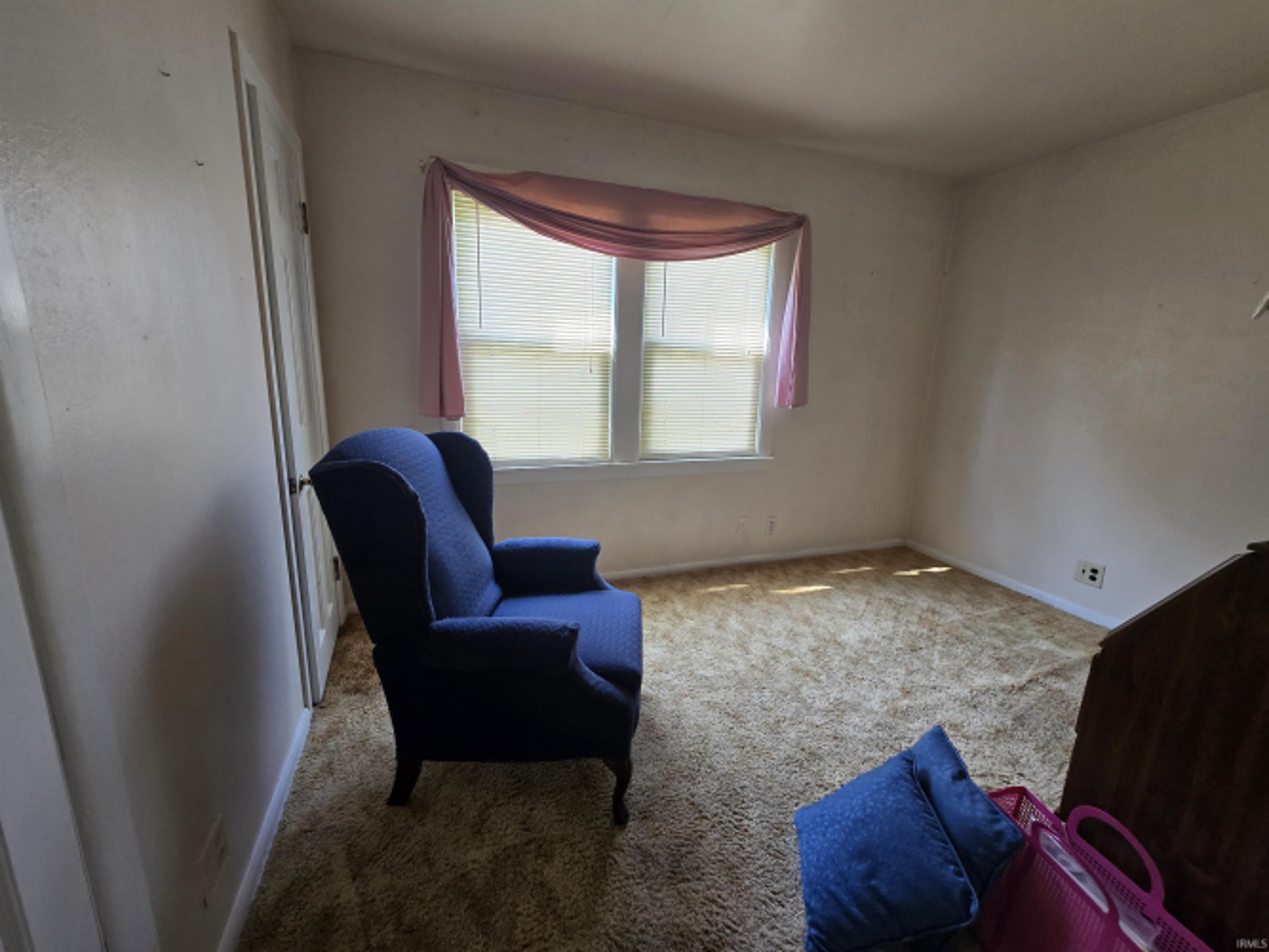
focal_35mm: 13
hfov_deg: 106.2
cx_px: 634
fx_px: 476
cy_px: 476
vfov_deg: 89.9
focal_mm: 2.2
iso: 160
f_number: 2.2
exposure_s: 1/60
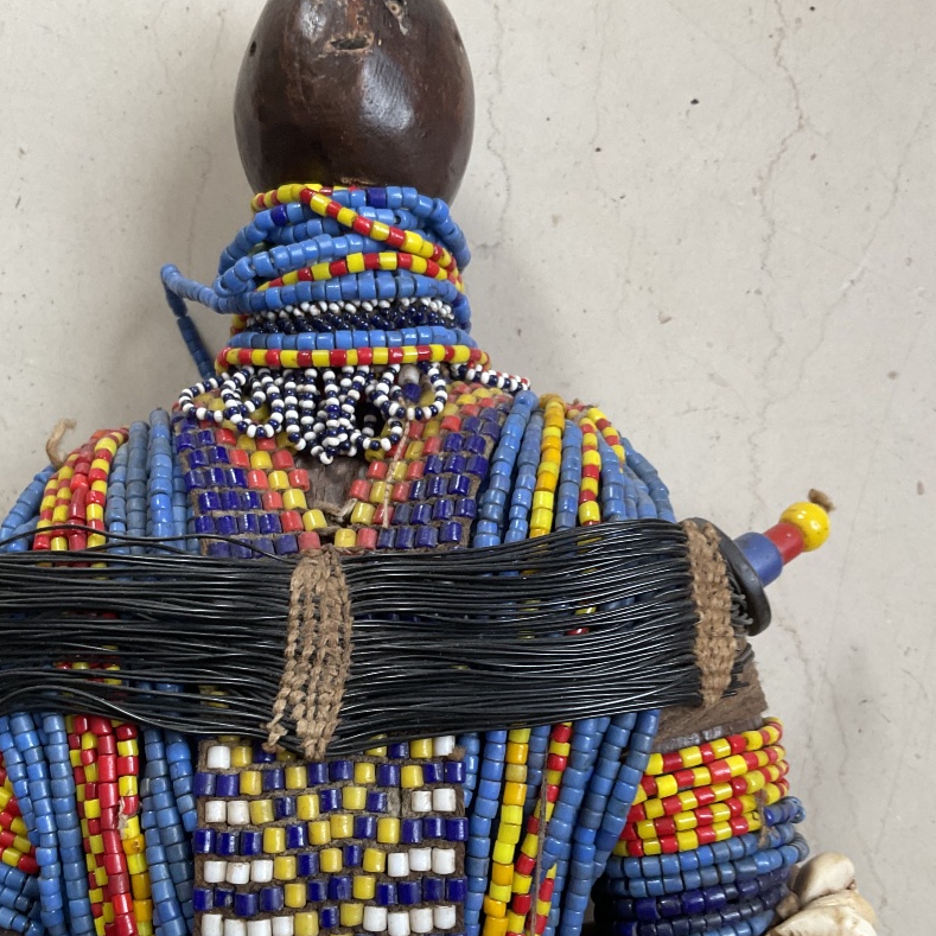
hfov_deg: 42.8
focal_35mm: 39
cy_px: 590
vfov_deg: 42.5
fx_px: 1193
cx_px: 428
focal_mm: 3
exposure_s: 1/60
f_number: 1.8
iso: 64
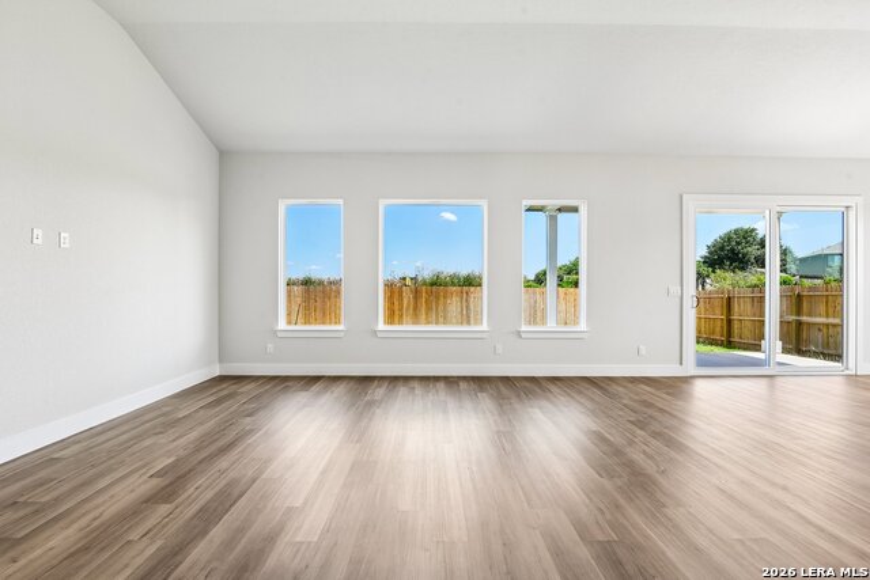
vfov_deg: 73.8
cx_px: 435
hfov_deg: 96.7
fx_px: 387
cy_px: 290
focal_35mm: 16
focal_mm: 16
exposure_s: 1/80
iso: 400
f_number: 8
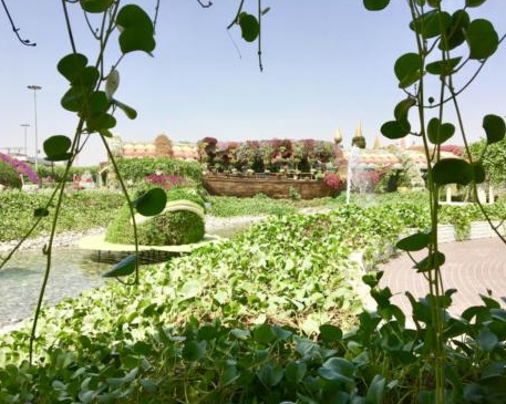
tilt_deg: -2.2
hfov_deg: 57.2
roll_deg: -0.3
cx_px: 261
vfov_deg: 47.1
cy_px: 203
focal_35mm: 31
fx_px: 464
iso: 25
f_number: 2.2
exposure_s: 1/1709
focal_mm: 4.15
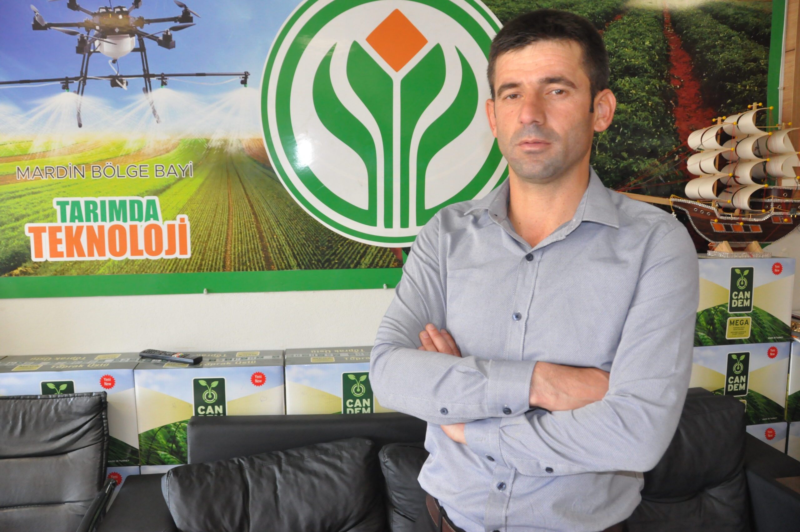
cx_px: 400
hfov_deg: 67.4
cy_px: 266
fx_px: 599
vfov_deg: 47.8
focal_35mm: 27
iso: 1600
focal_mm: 18
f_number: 5
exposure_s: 1/60
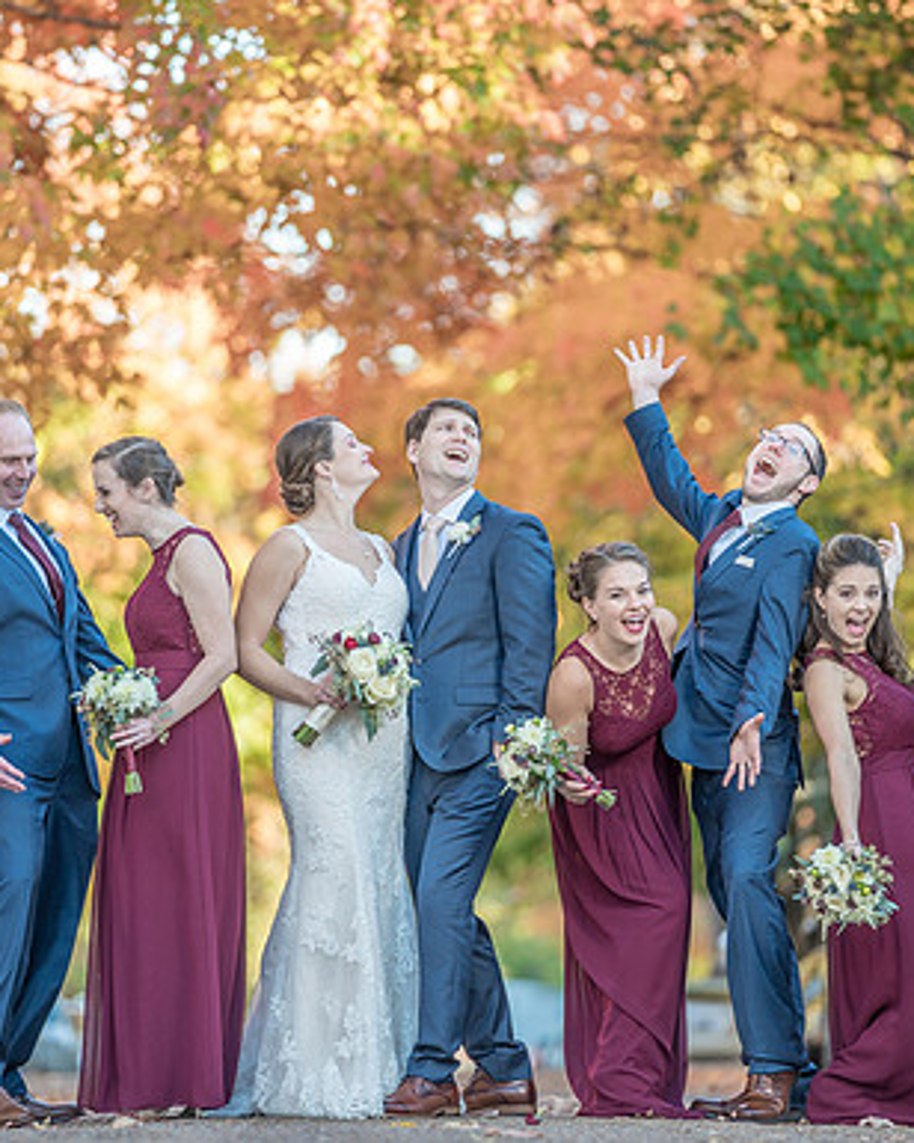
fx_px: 9062
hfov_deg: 5.8
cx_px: 407
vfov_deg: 7.2
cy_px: 574
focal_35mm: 268
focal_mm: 178
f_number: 2.8
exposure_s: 1/200
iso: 200
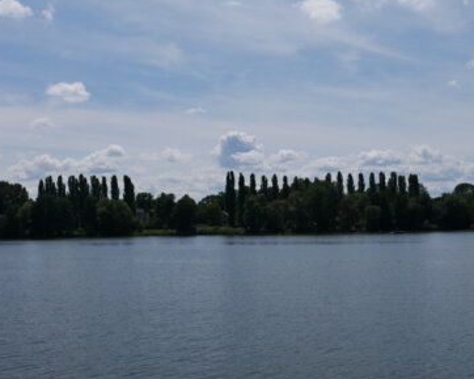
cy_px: 194
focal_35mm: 54
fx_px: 757
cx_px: 223
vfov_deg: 28.1
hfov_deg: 34.8
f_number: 11
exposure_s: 1/800
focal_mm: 25
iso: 200
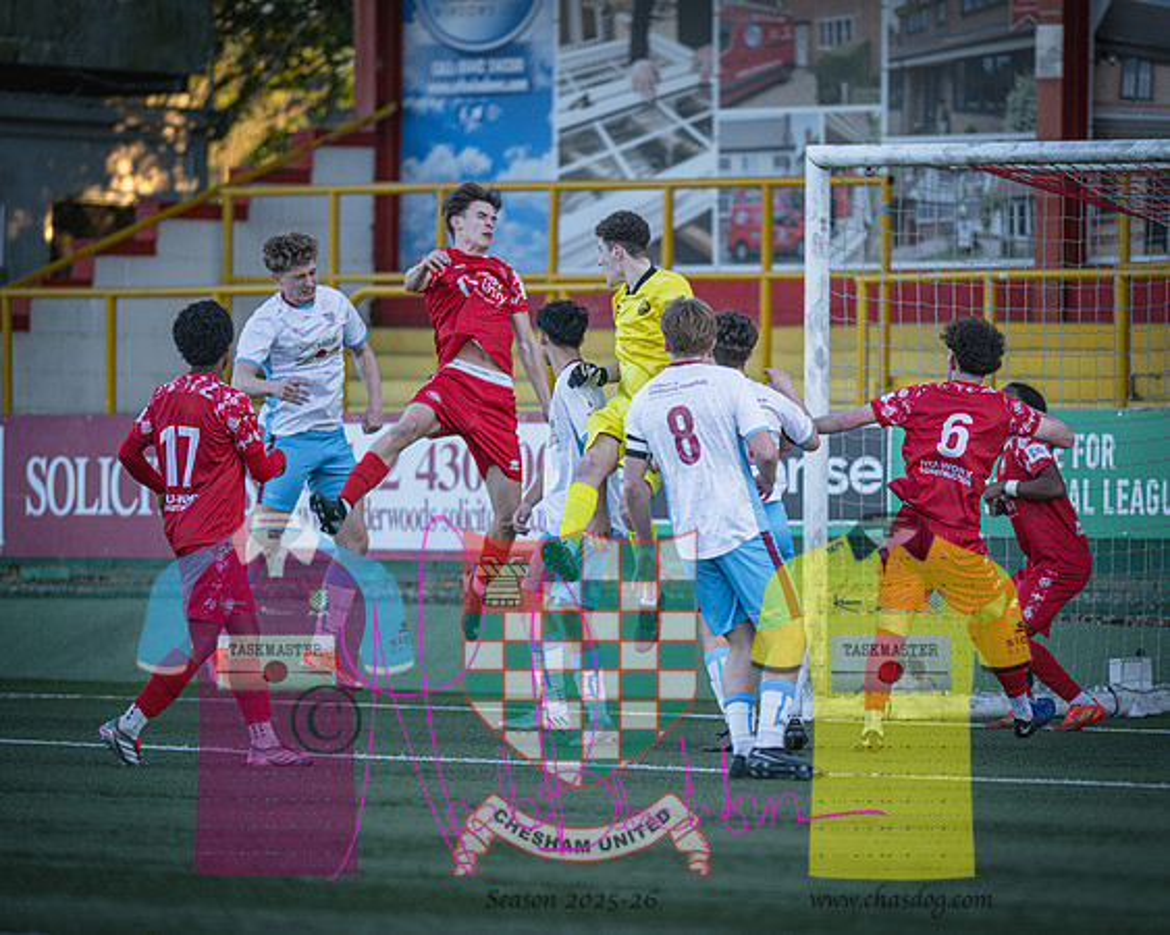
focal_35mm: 338
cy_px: 468
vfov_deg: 4.6
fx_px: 11701
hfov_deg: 5.7
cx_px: 702
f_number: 2.8
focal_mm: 300
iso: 400
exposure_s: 1/500
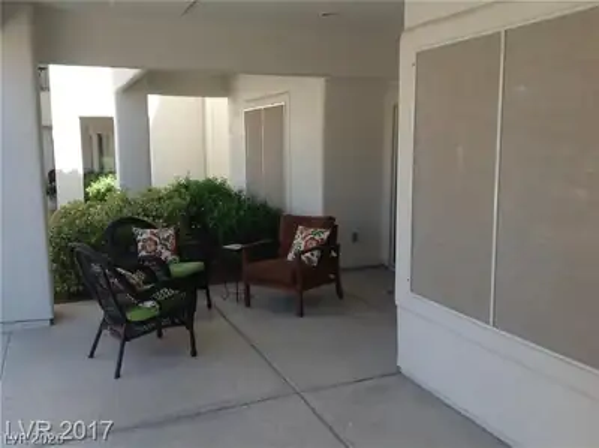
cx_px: 300
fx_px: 605
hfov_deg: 52.7
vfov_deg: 40.6
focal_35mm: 35
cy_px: 224
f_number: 2.4
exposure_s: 1/250
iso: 50
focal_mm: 4.28
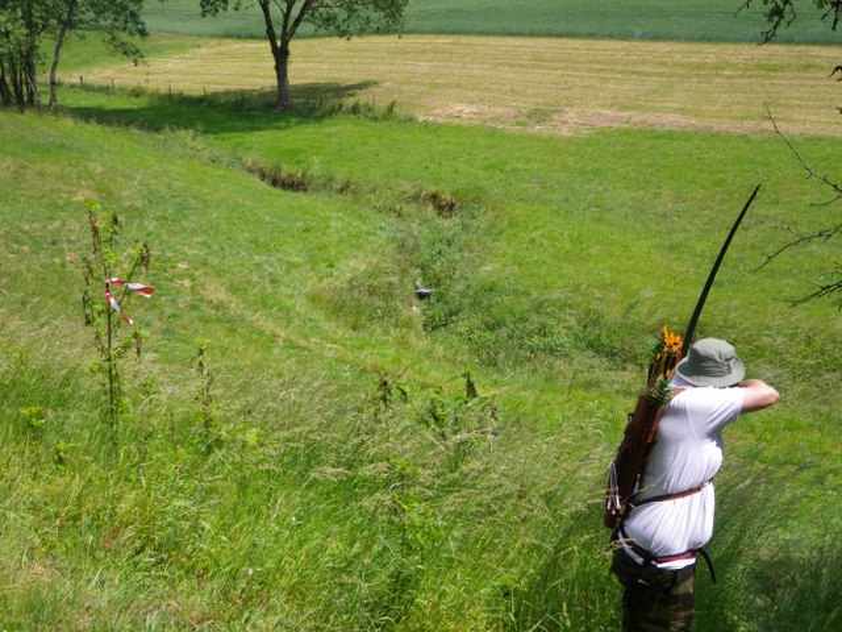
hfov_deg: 44.8
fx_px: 1022
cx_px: 421
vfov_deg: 34.3
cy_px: 316
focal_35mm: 42
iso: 64
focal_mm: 7.5
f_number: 5
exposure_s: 1/200
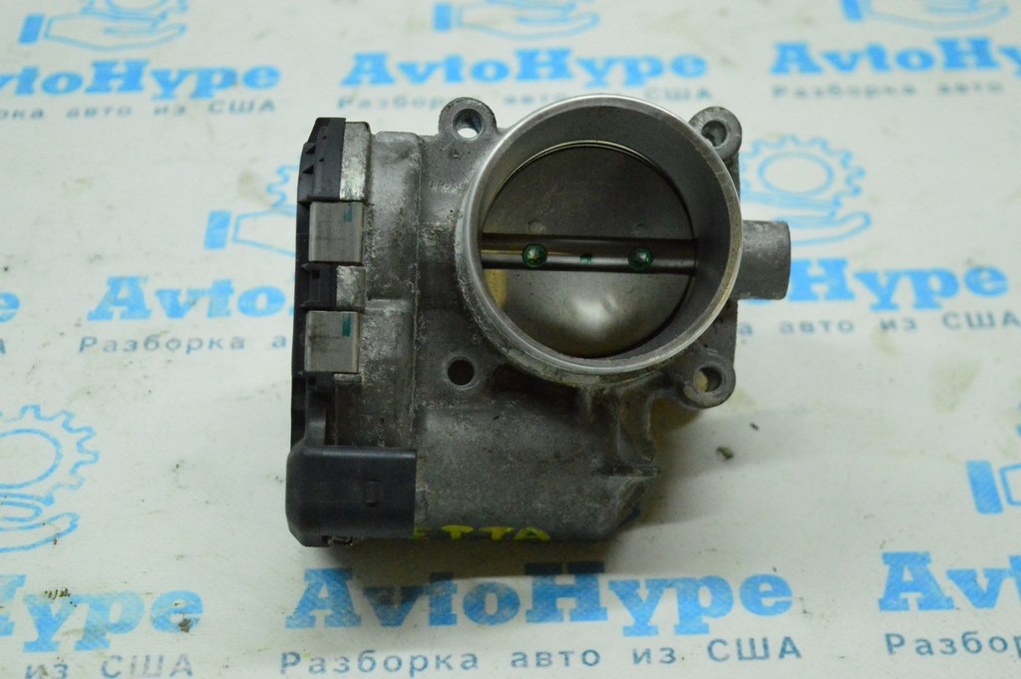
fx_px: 1955
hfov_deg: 29.3
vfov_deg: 19.7
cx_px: 510
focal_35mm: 69
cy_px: 340
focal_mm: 46
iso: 6400
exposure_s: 1/500
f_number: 5
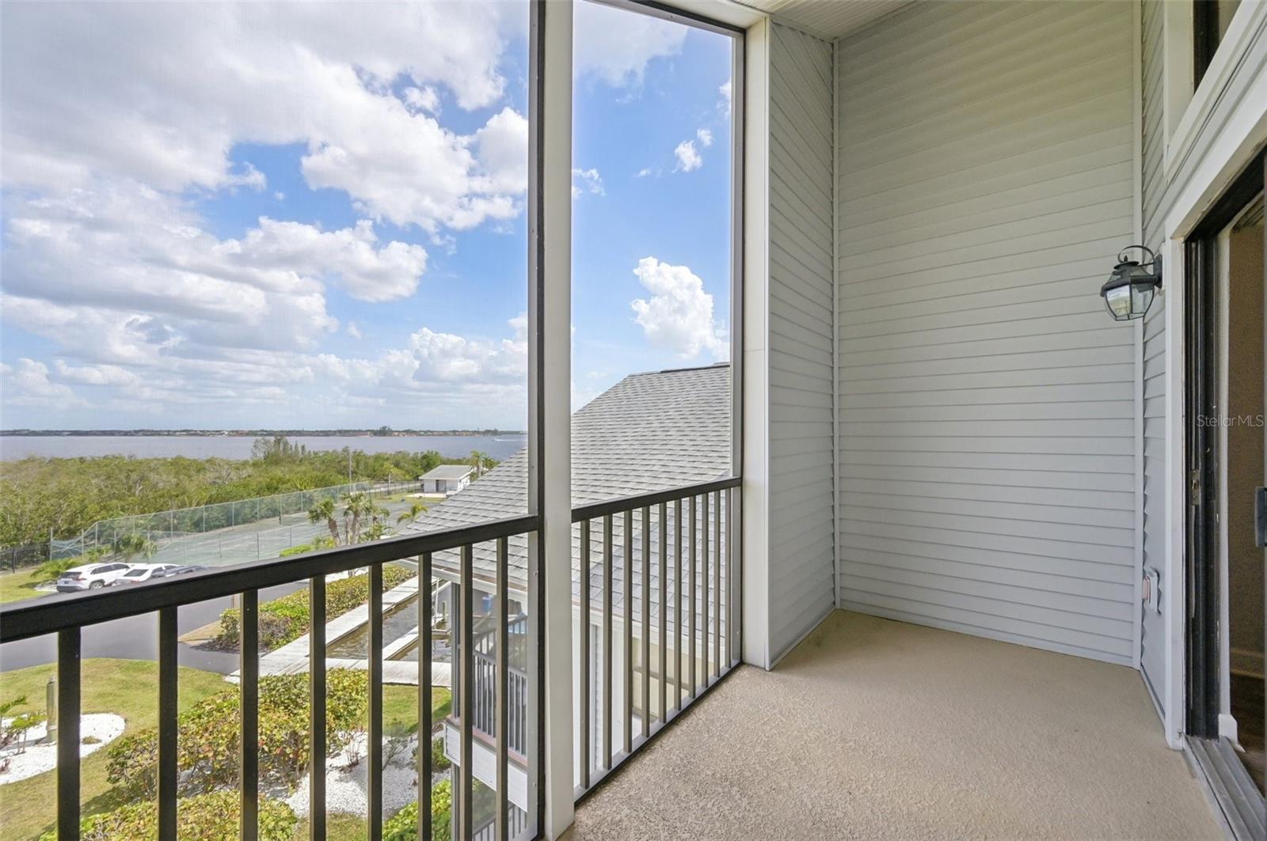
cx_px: 634
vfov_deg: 81.1
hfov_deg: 104.3
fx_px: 492
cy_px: 420
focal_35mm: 14
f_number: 8
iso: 400
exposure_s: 1/500
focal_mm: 14
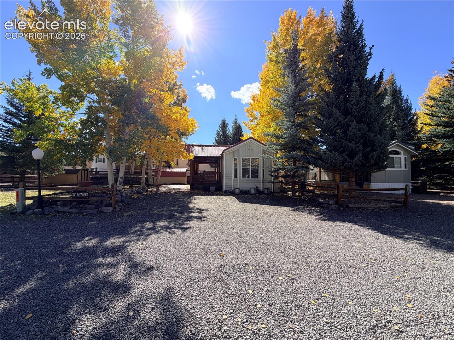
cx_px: 227
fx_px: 184
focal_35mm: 14
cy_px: 170
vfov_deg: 85.7
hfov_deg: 102.1
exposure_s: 1/770
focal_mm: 2.22
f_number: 2.2
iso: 32
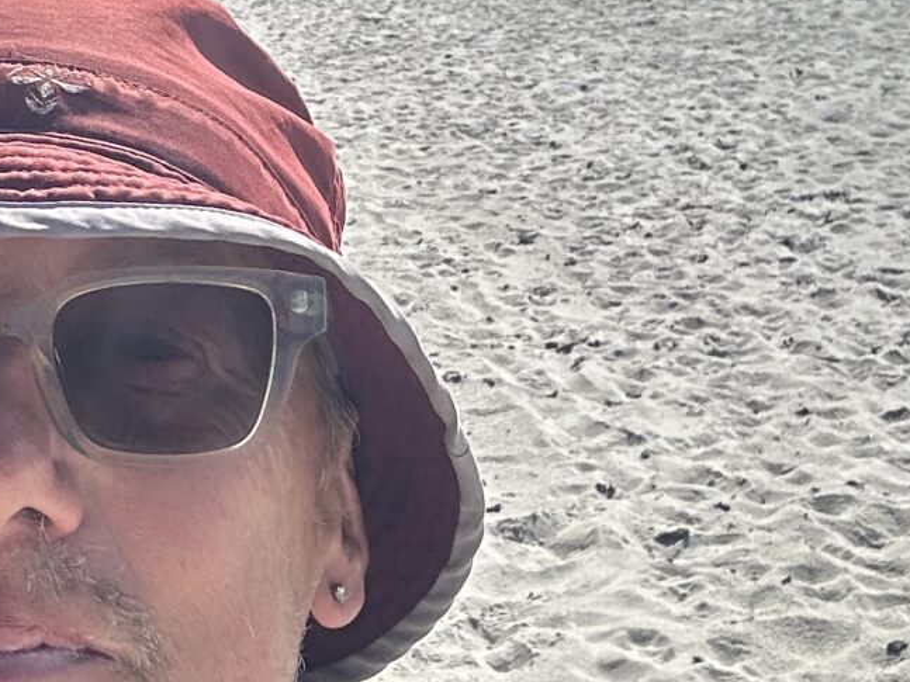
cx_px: 248
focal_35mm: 91
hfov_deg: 21.4
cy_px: 142
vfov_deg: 16.1
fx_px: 2392
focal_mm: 2.69
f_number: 1.9
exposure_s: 1/1996
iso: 25
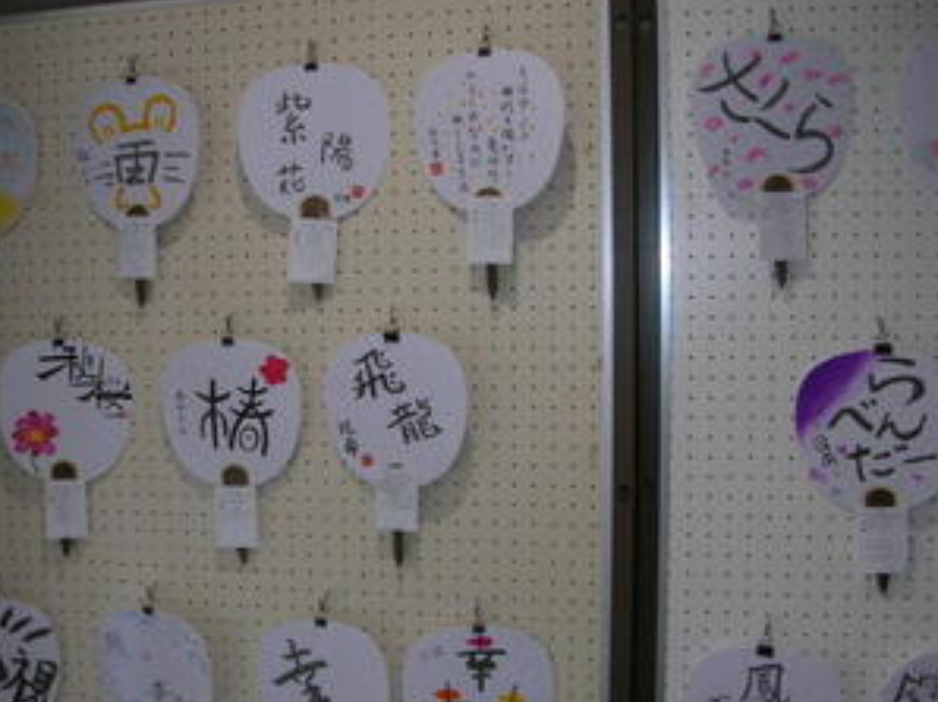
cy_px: 428
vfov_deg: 30.7
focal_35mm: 47
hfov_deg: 40.0
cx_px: 312
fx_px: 1273
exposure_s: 1/30
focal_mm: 5.8
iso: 50
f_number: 2.8
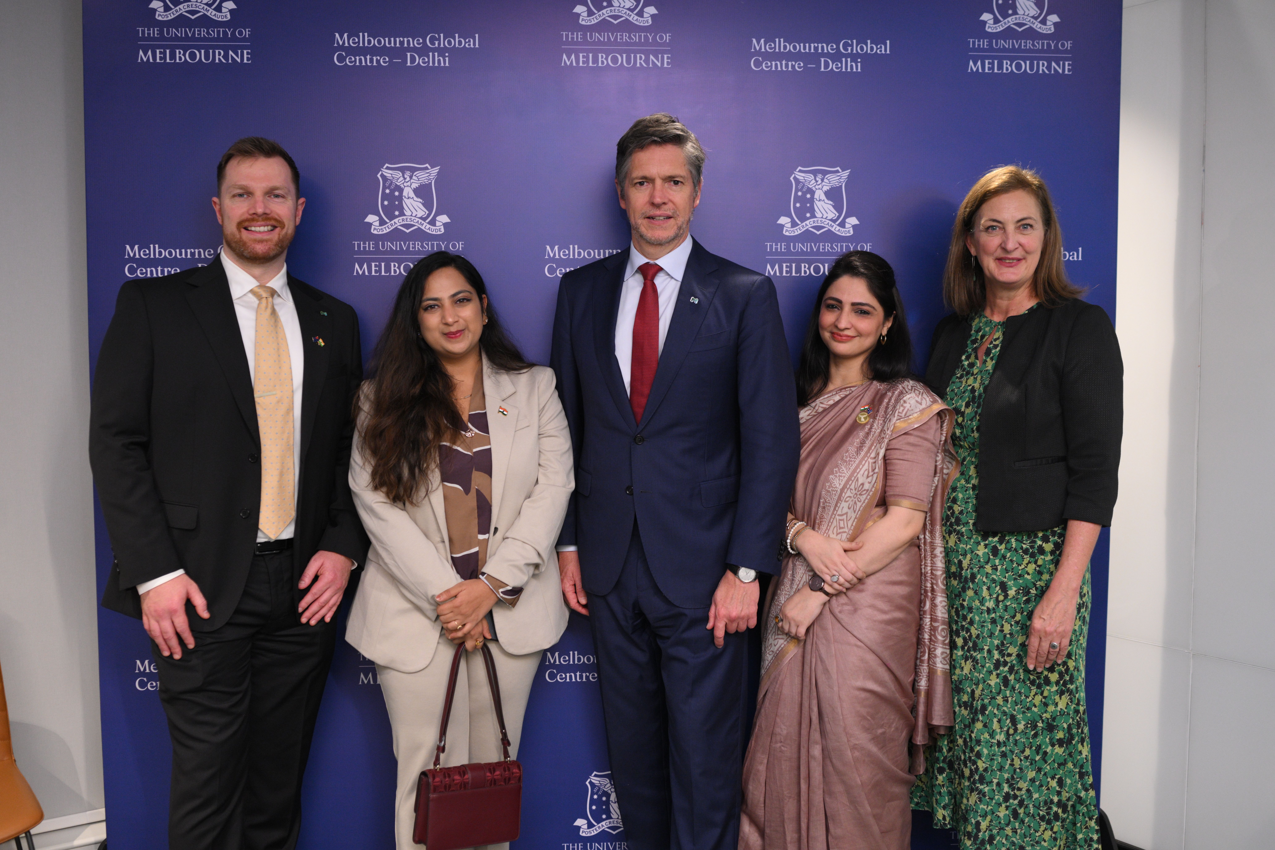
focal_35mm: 35
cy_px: 425
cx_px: 638
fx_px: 1239
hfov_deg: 54.4
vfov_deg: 37.9
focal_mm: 35
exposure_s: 1/80
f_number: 2.8
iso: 1600
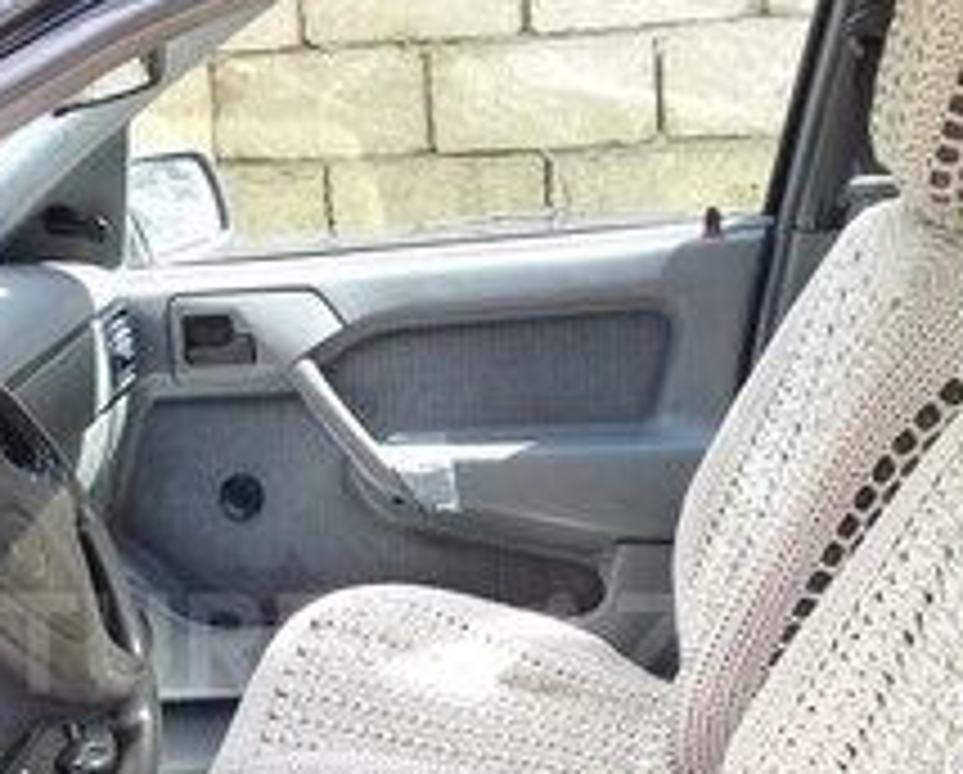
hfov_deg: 27.0
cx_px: 346
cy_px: 644
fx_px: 1999
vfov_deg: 21.6
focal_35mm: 70
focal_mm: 3.3
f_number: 2.2
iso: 64
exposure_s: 1/100
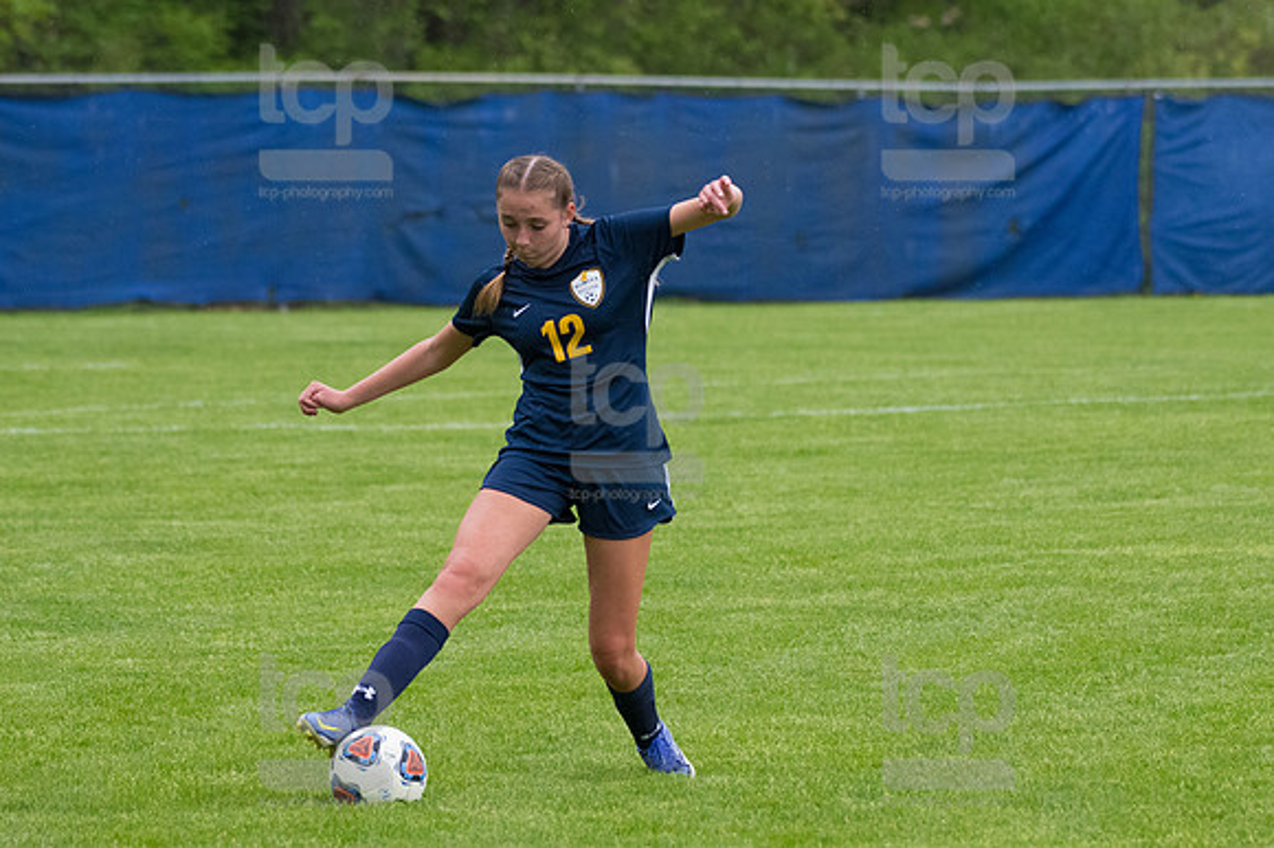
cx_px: 637
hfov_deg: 6.5
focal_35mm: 315
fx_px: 11141
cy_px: 424
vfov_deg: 4.4
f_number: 5.6
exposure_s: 1/1600
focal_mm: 210
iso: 2500
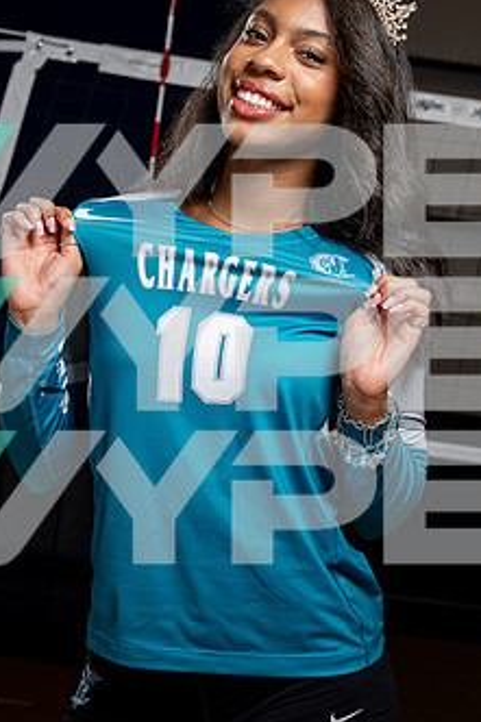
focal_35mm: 84
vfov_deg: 24.2
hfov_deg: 16.2
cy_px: 346
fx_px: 1685
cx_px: 211
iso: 100
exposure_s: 1/250
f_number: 8
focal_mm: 62
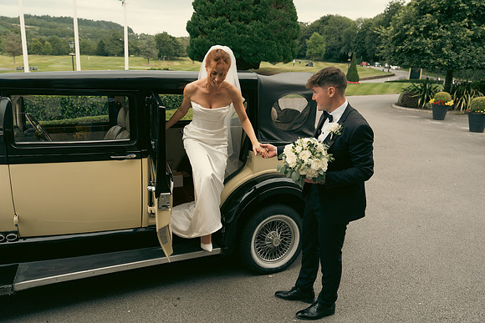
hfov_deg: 63.6
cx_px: 242
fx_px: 391
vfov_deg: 45.0
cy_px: 162
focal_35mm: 29
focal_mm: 29
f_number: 3.5
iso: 200
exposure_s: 1/500
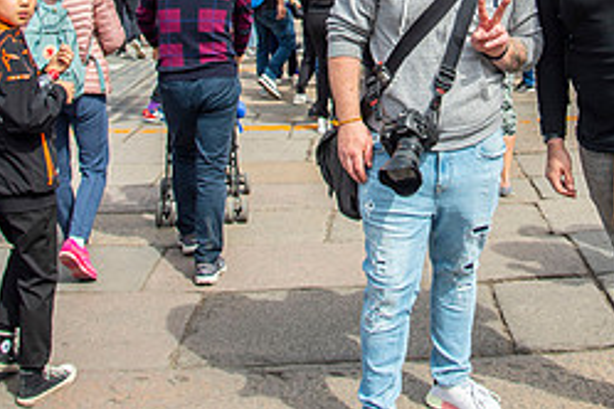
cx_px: 427
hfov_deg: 35.2
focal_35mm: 56
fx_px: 955
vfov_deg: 22.8
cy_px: -41
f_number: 4.5
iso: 100
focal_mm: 24
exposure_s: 1/1000
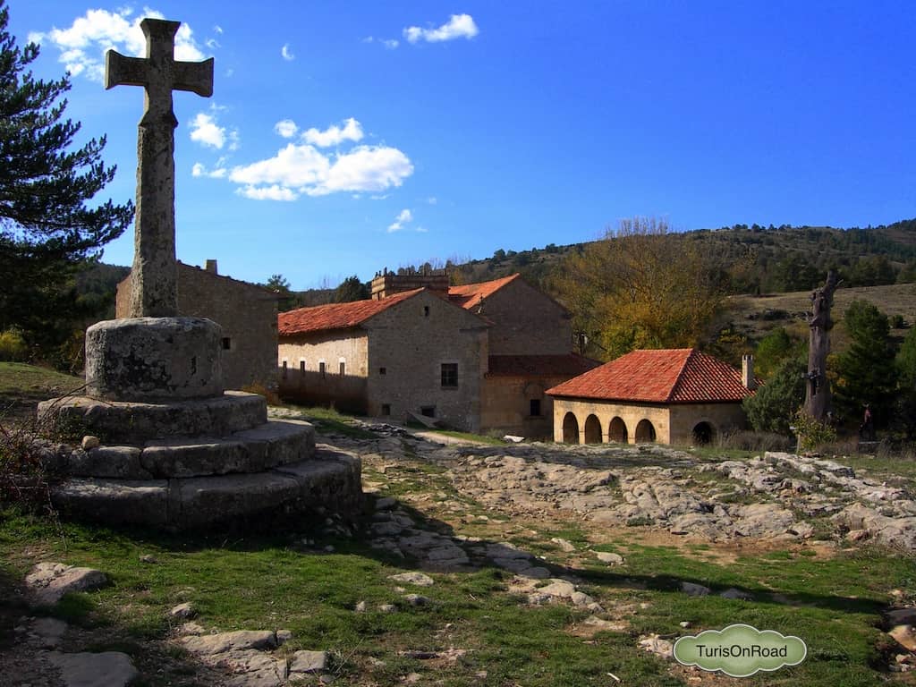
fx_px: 1006
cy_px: 344
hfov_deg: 49.0
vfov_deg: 37.7
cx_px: 458
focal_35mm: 38
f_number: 4.8
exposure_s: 1/530
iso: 50
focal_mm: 7.8
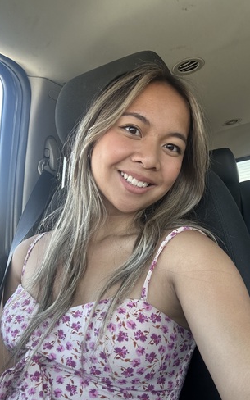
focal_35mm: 25
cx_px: 129
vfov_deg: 72.5
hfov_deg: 49.3
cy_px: 203
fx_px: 273
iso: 64
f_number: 1.9
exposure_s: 1/121
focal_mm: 2.69
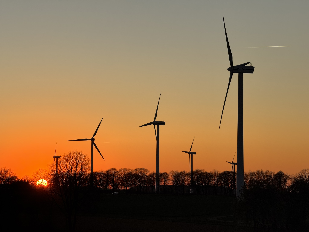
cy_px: 116
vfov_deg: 12.3
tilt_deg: +4.2
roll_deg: -0.4
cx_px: 154
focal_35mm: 120
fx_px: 1071
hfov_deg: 16.4
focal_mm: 15.66
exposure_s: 1/963
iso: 50
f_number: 2.8
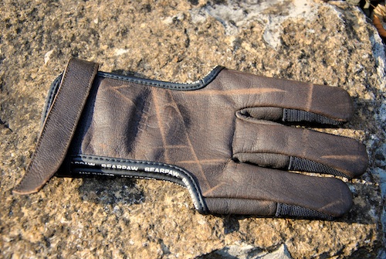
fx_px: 644
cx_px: 193
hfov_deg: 33.4
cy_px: 130
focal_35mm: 60
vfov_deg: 22.7
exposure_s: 1/125
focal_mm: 40
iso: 110
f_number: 5.6
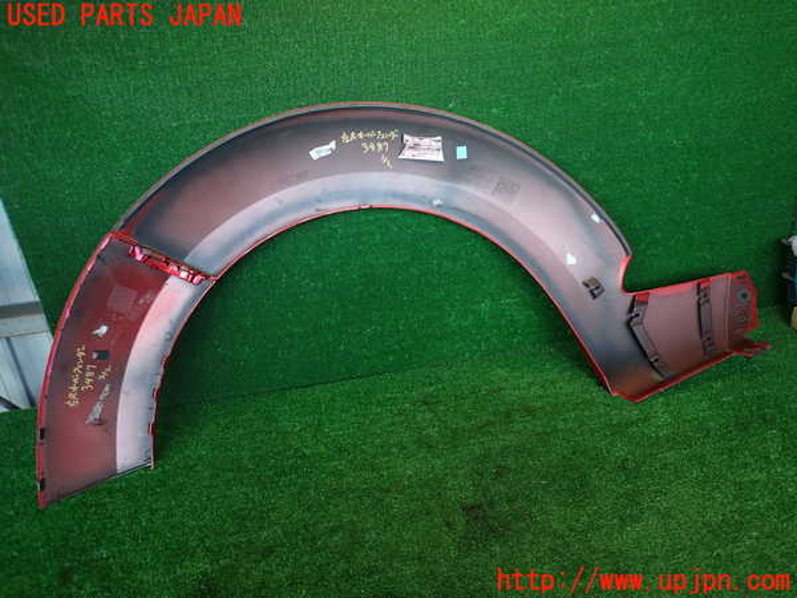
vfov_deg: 54.9
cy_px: 299
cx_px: 398
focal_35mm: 25
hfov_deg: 69.4
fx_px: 576
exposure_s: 1/60
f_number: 2
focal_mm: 4.5
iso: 100
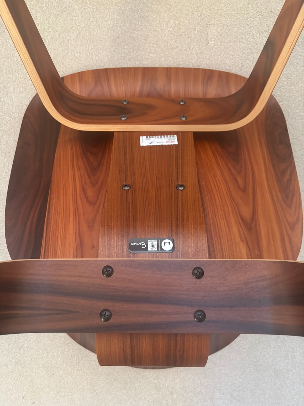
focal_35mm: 26
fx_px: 304
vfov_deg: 67.3
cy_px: 203
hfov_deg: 53.1
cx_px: 152
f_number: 1.6
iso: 400
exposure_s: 1/60
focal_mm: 5.96
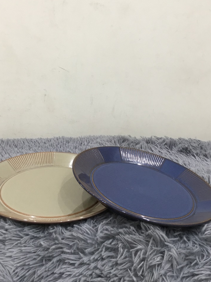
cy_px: 121
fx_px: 317
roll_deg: +1.0
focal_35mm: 39
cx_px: 97
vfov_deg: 47.7
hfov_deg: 36.8
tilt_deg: -17.0
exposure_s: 1/33
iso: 100
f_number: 2.4
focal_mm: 3.3
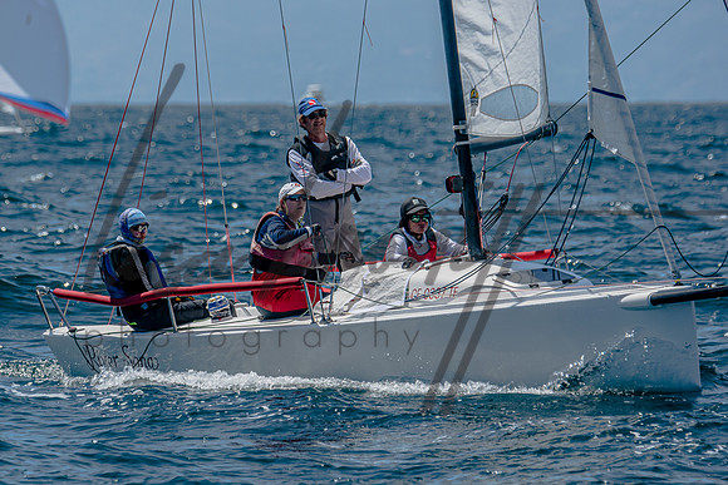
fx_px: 10266
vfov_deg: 2.7
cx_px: 312
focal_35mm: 508
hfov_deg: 4.1
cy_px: 273
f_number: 5.6
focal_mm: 290
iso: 200
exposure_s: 1/2000
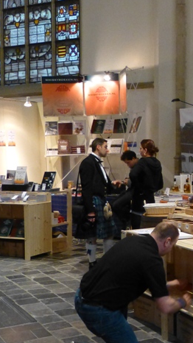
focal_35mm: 58
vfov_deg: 36.0
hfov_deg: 20.0
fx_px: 528
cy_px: 188
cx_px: 201
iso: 800
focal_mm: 5.4
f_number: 3.6
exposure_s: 1/40
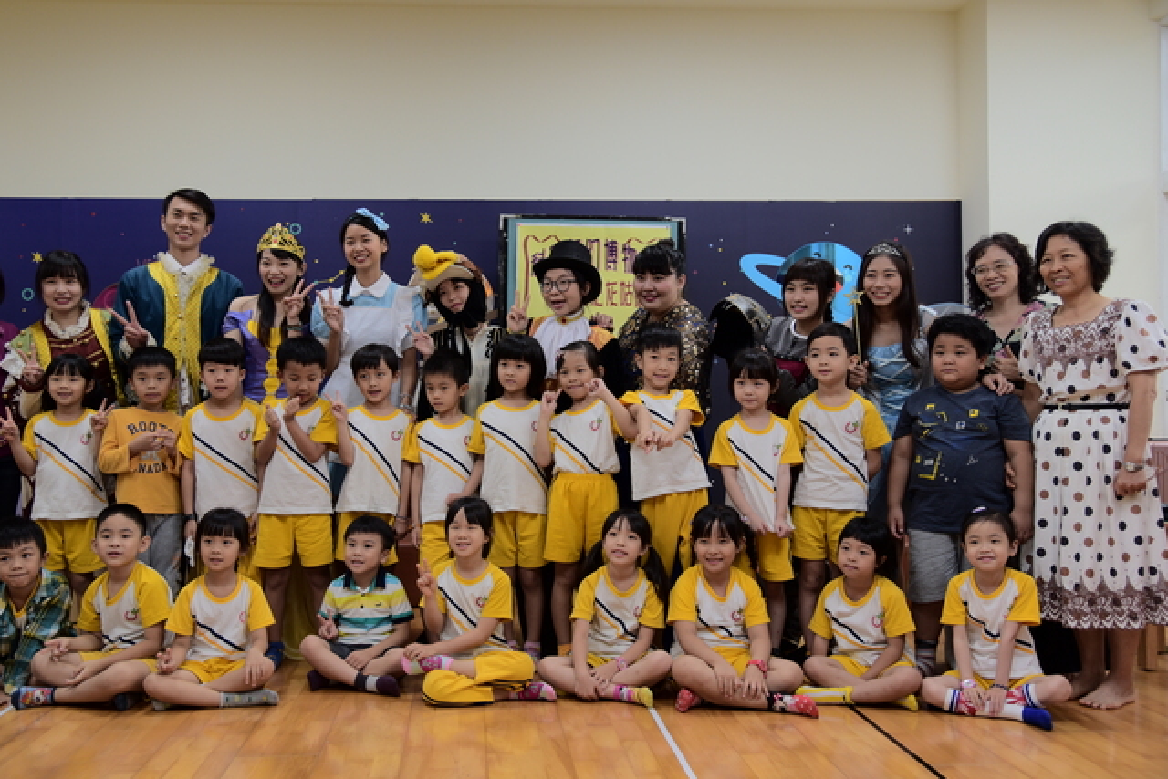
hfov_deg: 54.4
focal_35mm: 35
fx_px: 1136
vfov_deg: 37.9
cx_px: 537
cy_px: 380
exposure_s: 1/125
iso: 560
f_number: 4
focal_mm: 32
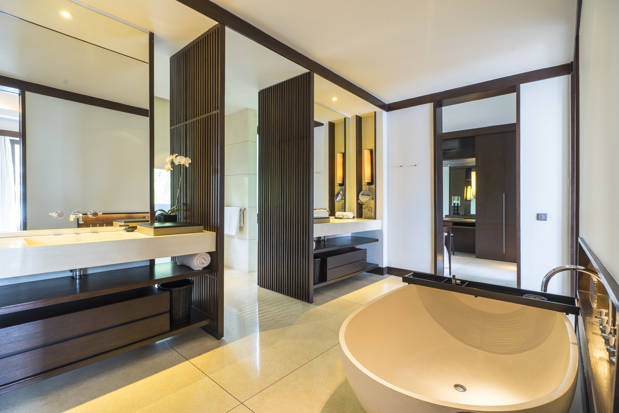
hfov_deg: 93.3
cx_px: 310
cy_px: 206
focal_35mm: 17
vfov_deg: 70.4
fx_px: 292
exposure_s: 4
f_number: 8
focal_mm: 17
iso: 100
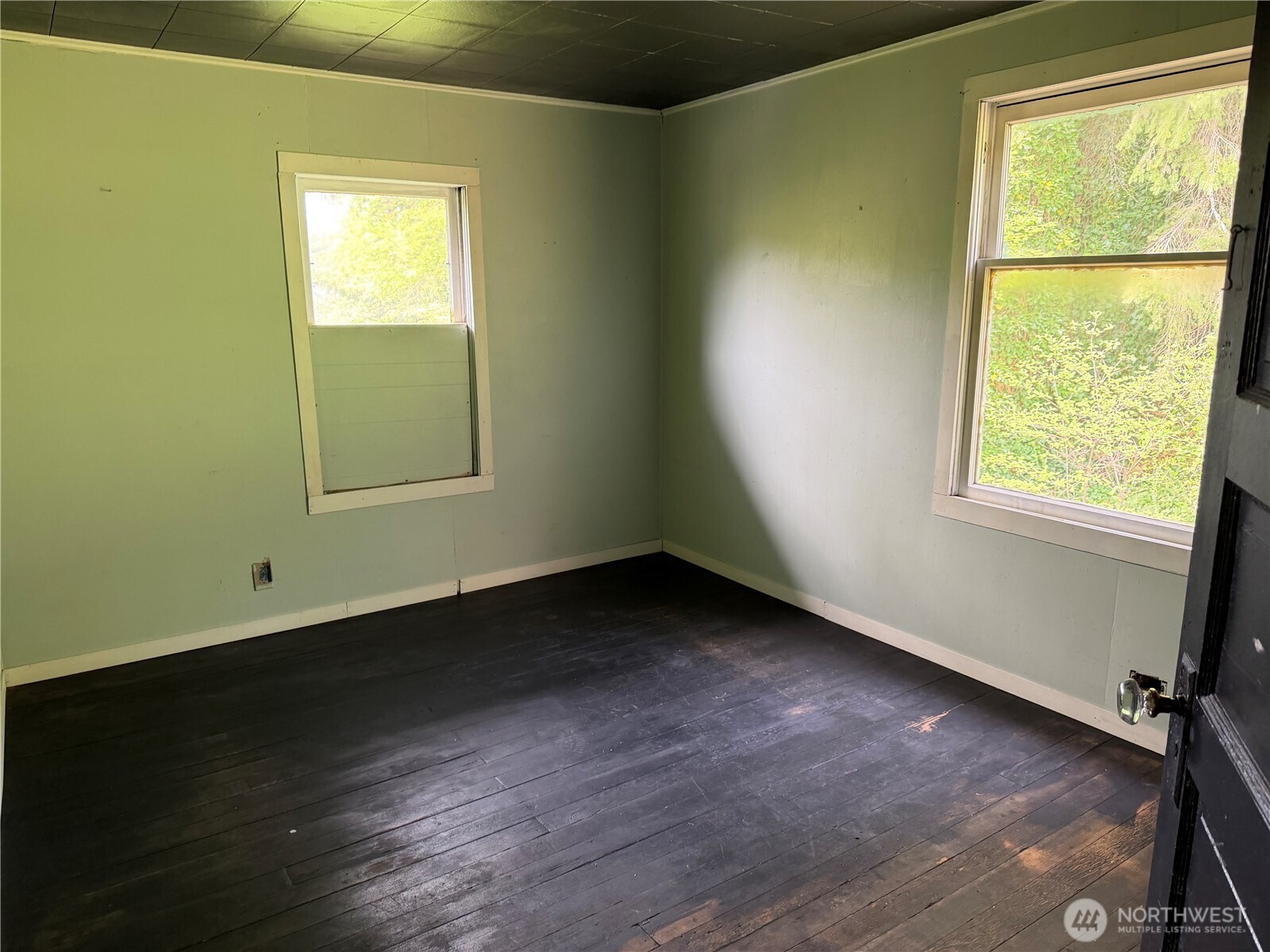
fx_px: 881
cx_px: 635
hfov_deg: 71.6
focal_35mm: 24
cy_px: 476
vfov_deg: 56.8
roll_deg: +0.0
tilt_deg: -10.6
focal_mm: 6.76
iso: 200
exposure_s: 1/69
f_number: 1.78
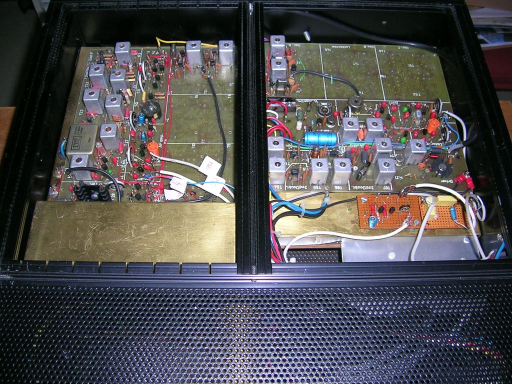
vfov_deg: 40.7
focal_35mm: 35
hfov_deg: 52.6
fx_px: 518
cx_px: 256
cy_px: 192
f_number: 2.8
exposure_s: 1/60.1
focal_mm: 5.4
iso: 50
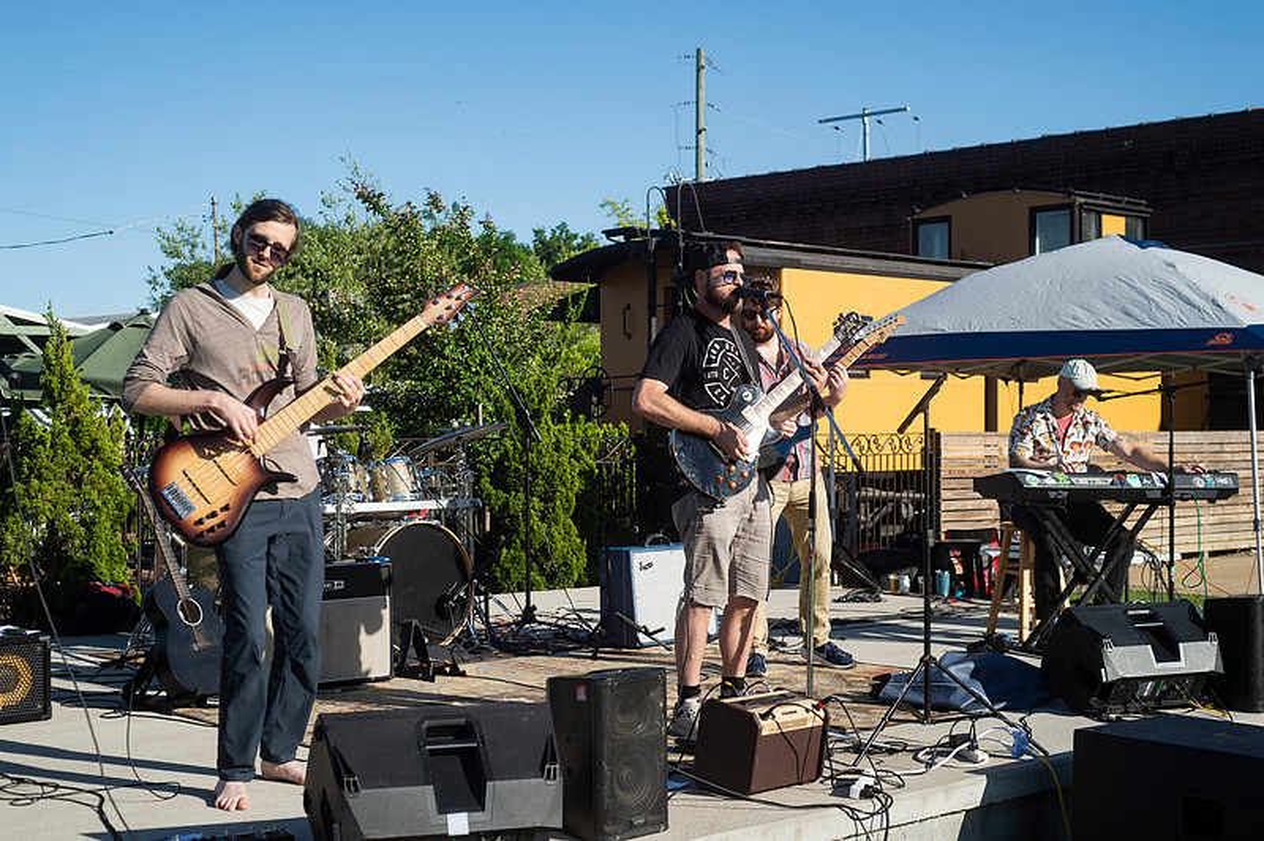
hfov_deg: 39.6
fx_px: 1754
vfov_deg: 26.9
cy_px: 420
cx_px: 632
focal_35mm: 50
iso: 100
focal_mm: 50
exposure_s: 1/640
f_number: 5.6
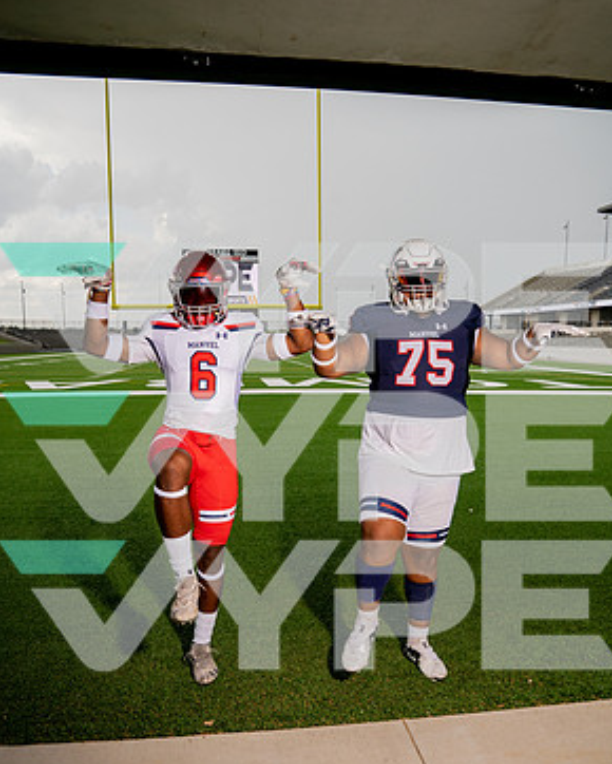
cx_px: 314
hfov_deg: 51.6
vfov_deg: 61.7
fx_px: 633
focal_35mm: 28
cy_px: 458
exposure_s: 1/1600
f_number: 6.3
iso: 1000
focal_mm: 24
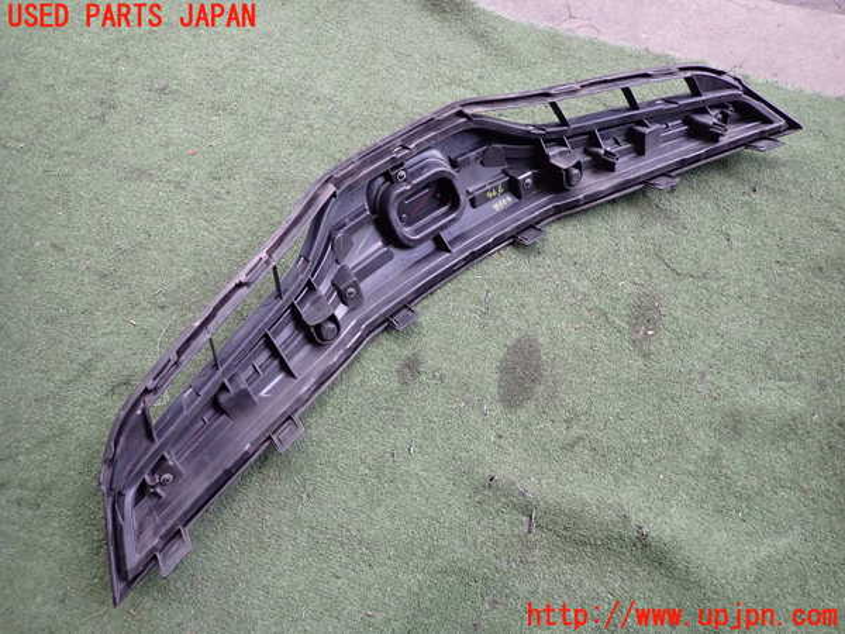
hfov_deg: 69.4
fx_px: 610
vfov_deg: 54.9
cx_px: 422
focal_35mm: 25
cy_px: 317
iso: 200
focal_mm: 4.5
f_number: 2
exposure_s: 1/125
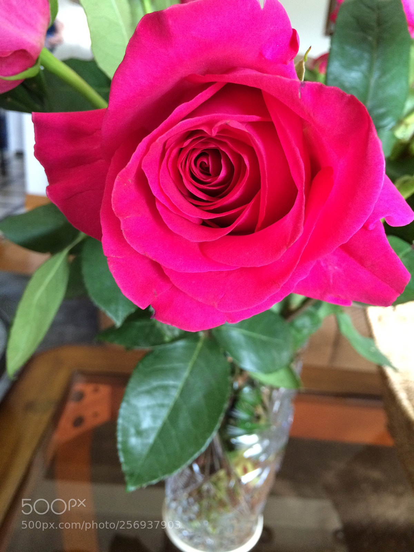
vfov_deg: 61.7
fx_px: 462
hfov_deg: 48.2
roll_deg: -4.5
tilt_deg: -23.1
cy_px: 276
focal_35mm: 29
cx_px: 207
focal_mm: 4.15
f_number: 2.2
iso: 250
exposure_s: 1/30
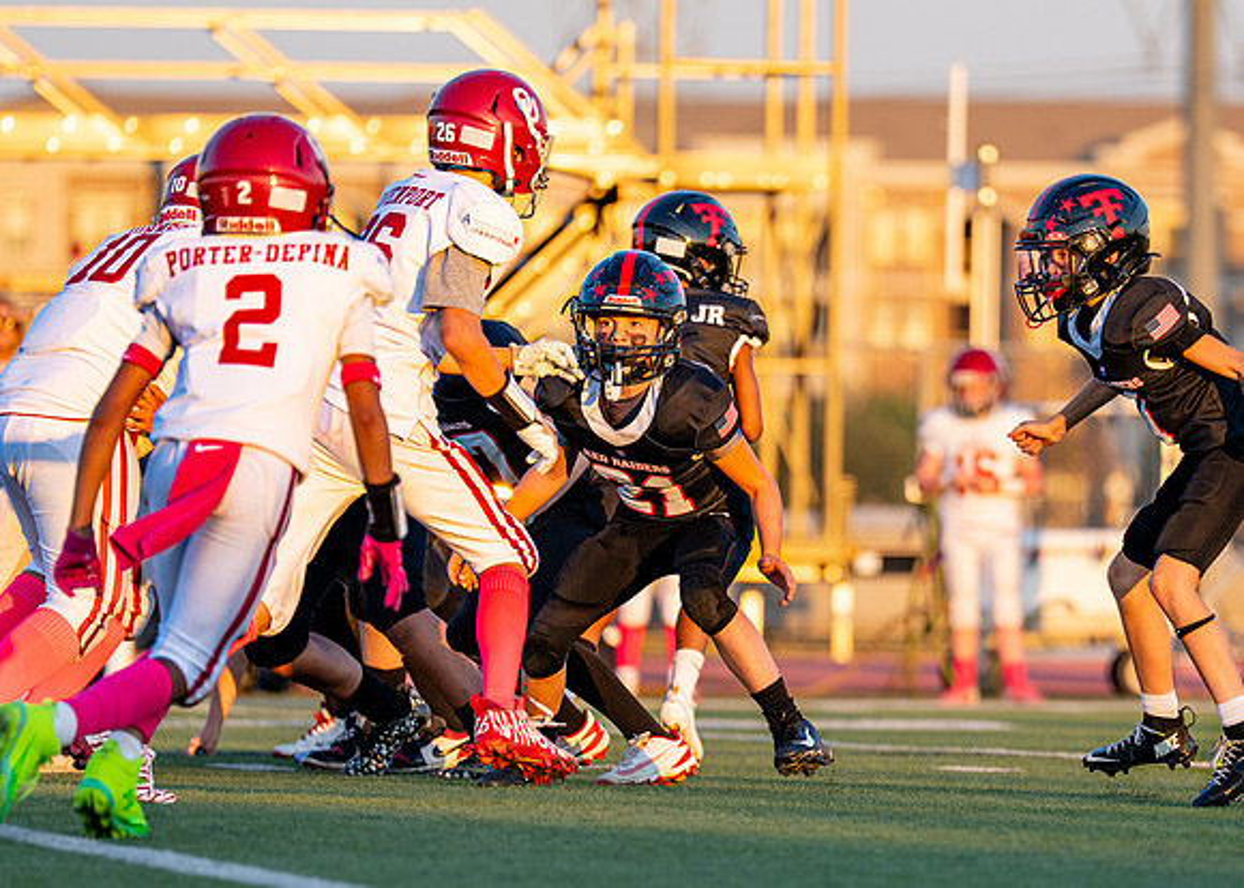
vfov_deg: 3.8
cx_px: 800
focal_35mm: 374
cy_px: 513
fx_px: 13225
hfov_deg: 5.4
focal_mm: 200
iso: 320
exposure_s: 1/1000
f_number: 2.8
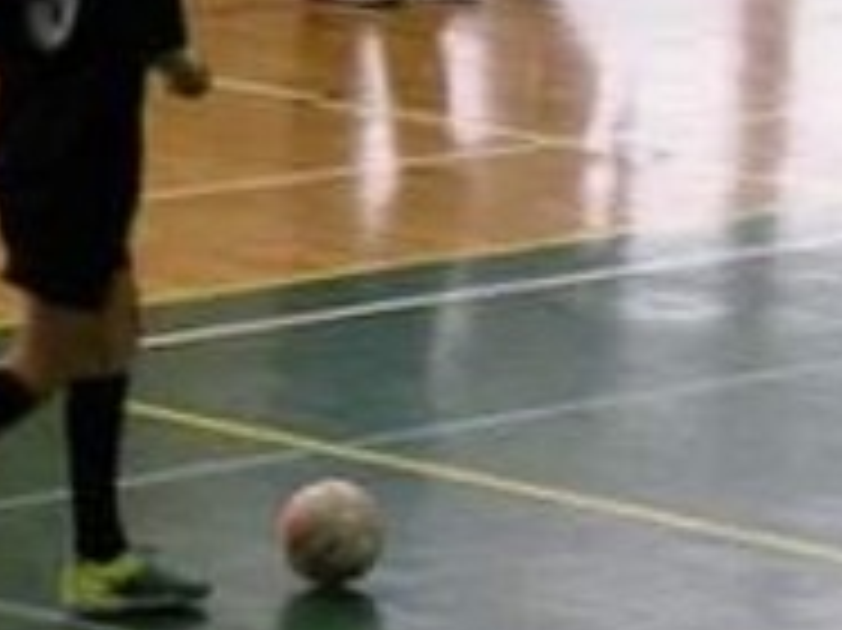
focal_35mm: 503
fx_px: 12227
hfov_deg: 3.9
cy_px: -43
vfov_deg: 3.0
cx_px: 1058
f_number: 4.5
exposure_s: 1/114
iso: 1600
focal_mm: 33.3
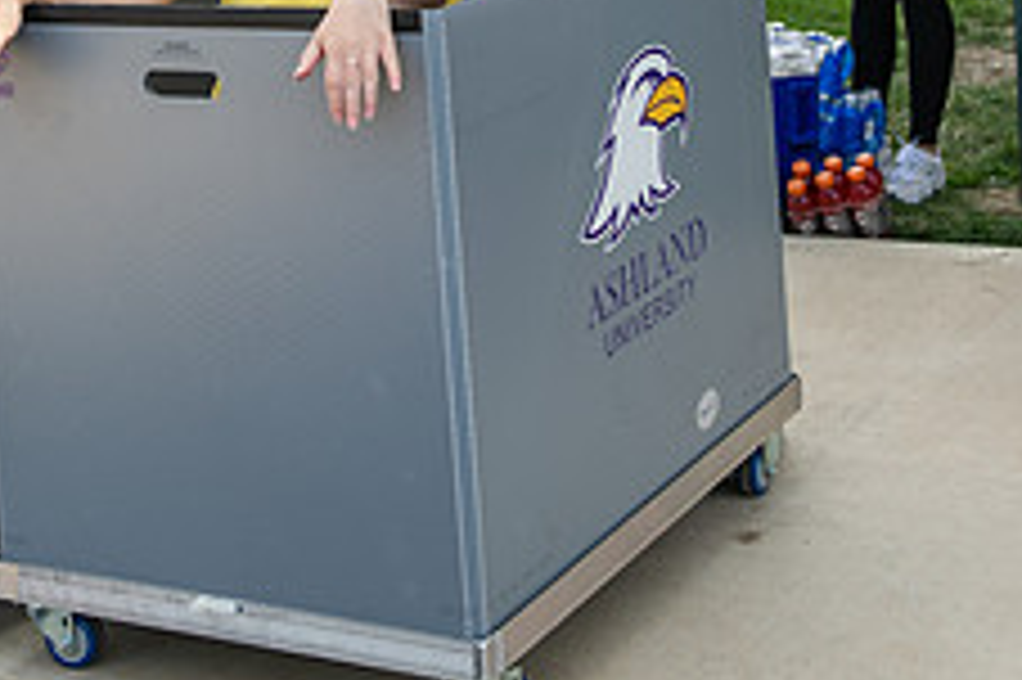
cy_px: -169
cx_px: 387
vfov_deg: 15.1
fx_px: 2468
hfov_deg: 23.3
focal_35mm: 87
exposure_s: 1/400
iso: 160
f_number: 3.5
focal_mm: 34
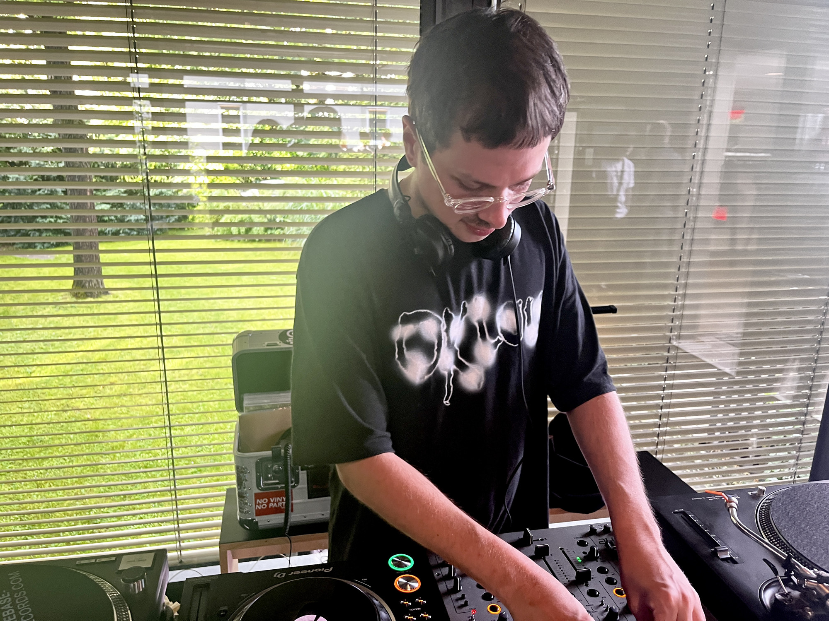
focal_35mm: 26
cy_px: 310
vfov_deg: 53.1
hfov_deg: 67.3
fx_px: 623
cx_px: 414
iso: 200
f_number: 1.6
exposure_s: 1/48
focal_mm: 5.1
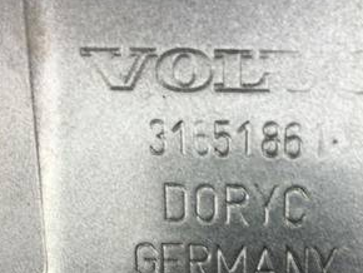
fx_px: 672
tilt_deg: -72.4
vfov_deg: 22.6
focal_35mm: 64
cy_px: 228
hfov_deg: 30.0
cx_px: 252
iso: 40
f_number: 2.2
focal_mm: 4.15
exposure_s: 1/100
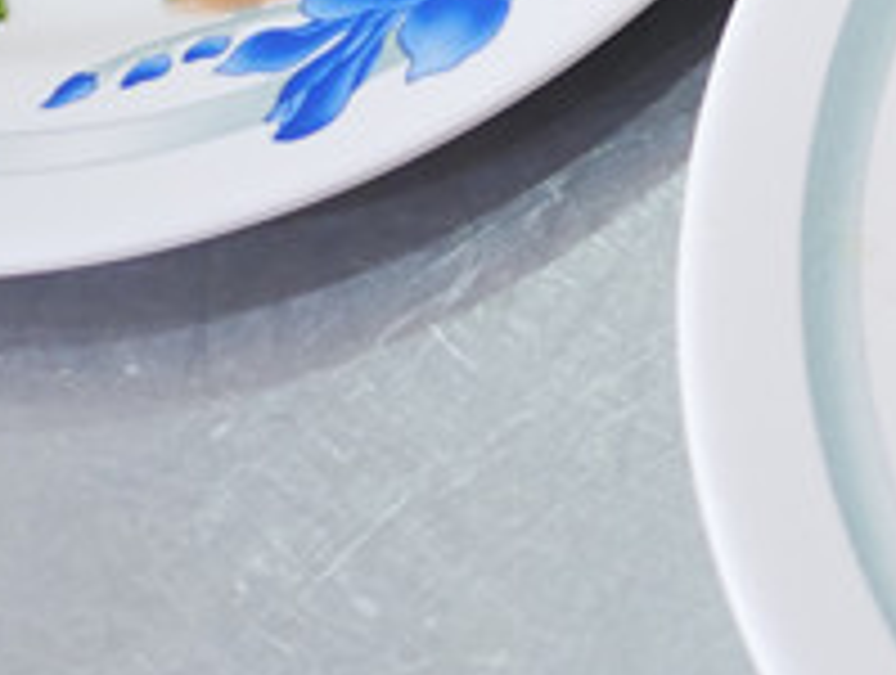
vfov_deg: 9.7
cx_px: 1463
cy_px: -664
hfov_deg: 12.8
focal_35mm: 143
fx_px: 3708
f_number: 1.7
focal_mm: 15
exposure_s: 1/60
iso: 640
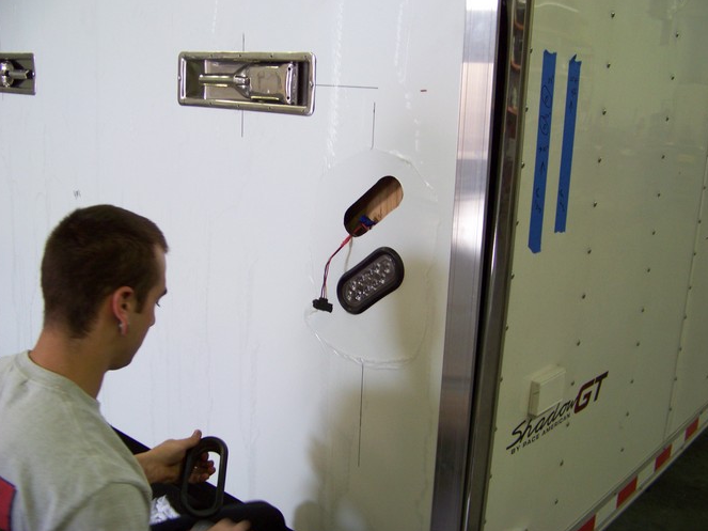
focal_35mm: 38
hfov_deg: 49.0
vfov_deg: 37.7
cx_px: 367
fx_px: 777
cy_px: 259
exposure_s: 1/30
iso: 153
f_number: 2.8
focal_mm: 5.85
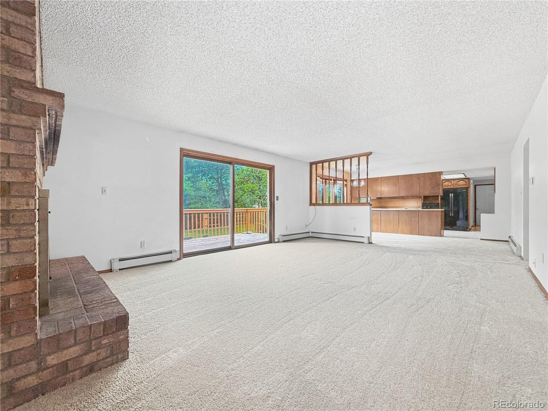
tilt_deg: +0.3
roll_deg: +0.7
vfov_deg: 85.7
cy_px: 206
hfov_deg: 102.1
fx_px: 222
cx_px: 274
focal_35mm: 14
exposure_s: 1/120
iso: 160
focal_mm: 2.2
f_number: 2.2
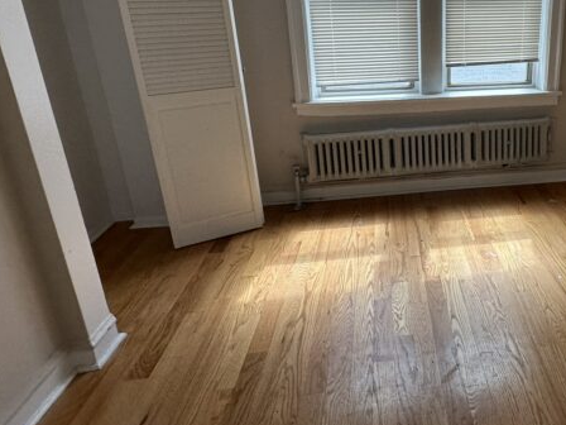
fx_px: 392
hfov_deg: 66.0
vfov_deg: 53.9
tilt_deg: -15.4
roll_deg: -0.6
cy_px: 100
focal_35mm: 24
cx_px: 441
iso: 125
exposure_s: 1/120
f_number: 2.2
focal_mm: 2.22
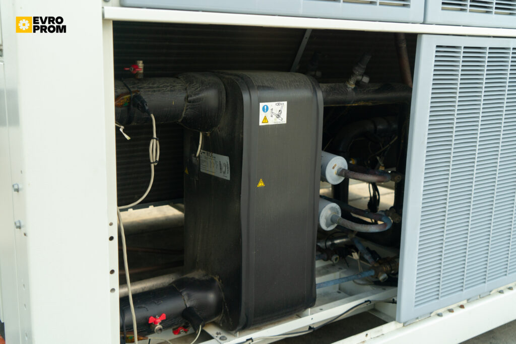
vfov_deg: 35.1
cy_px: 172
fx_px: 545
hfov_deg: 50.7
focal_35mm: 38
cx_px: 258
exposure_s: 1/160
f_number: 5
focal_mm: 38
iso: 500
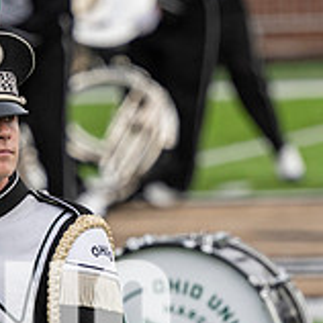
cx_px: 16
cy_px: 356
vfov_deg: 2.6
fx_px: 7136
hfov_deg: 2.6
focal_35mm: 676
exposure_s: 1/500
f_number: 2.8
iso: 250
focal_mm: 145
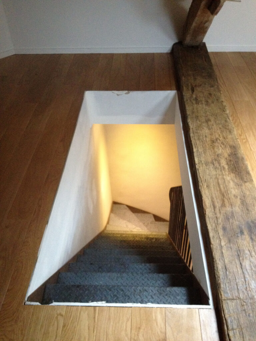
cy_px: 170
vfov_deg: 52.6
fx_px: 345
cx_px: 128
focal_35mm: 35
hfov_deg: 40.7
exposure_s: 1/15
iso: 500
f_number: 2.4
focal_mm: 4.28
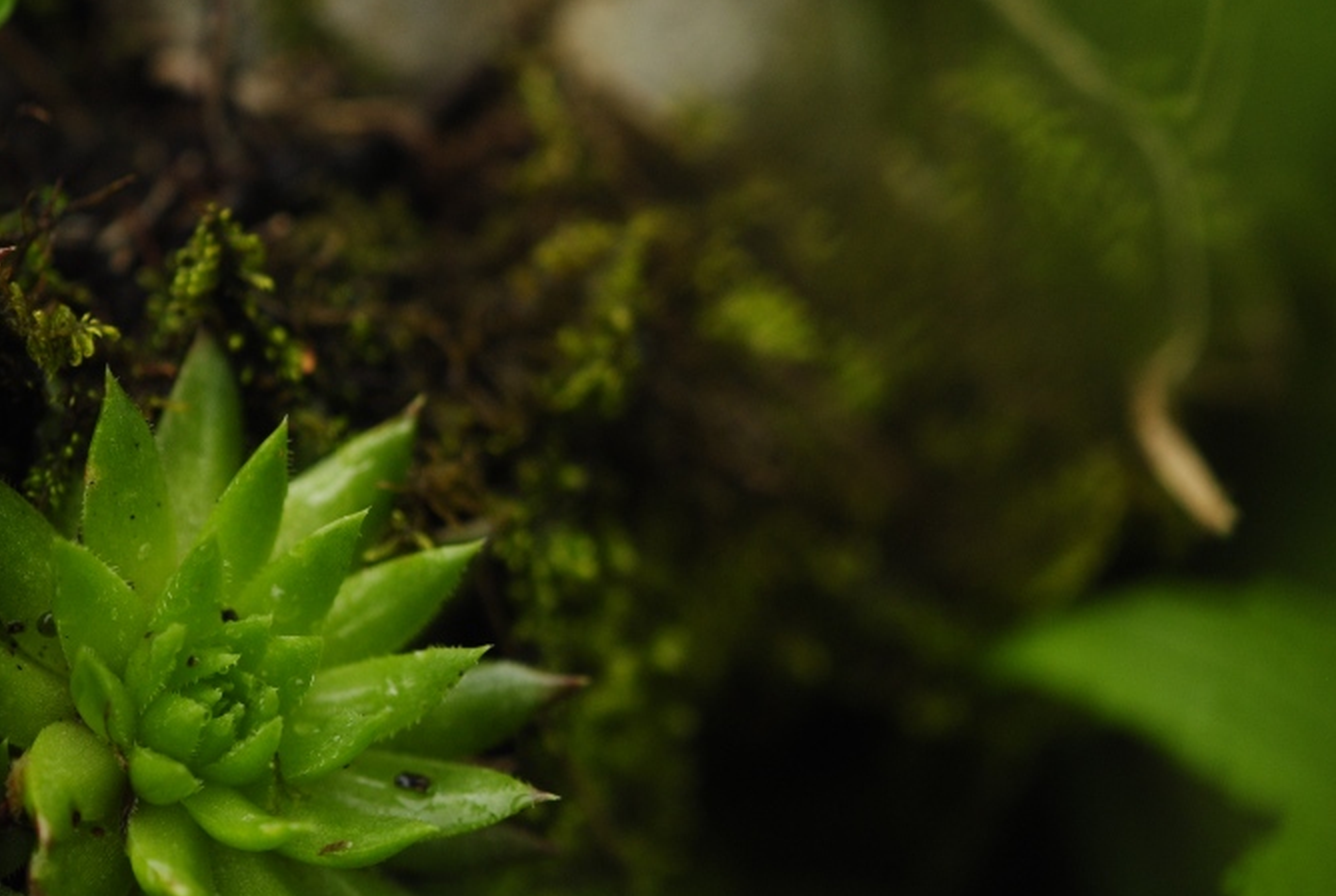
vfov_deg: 9.0
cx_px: 560
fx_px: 5673
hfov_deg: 13.4
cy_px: 480
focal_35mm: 153
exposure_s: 1/160
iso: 400
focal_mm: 85
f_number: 4
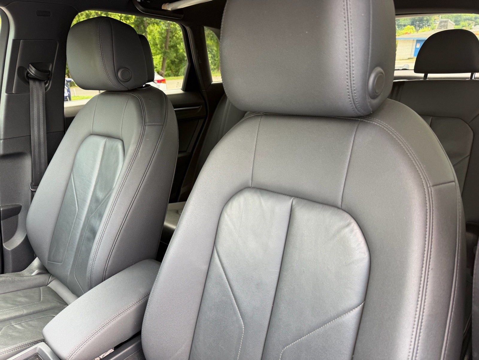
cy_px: 180
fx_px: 332
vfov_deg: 56.8
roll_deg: +0.0
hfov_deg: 71.6
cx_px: 240
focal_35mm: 24
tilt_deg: -22.2
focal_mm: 6.76
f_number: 1.78
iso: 80
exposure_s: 1/121
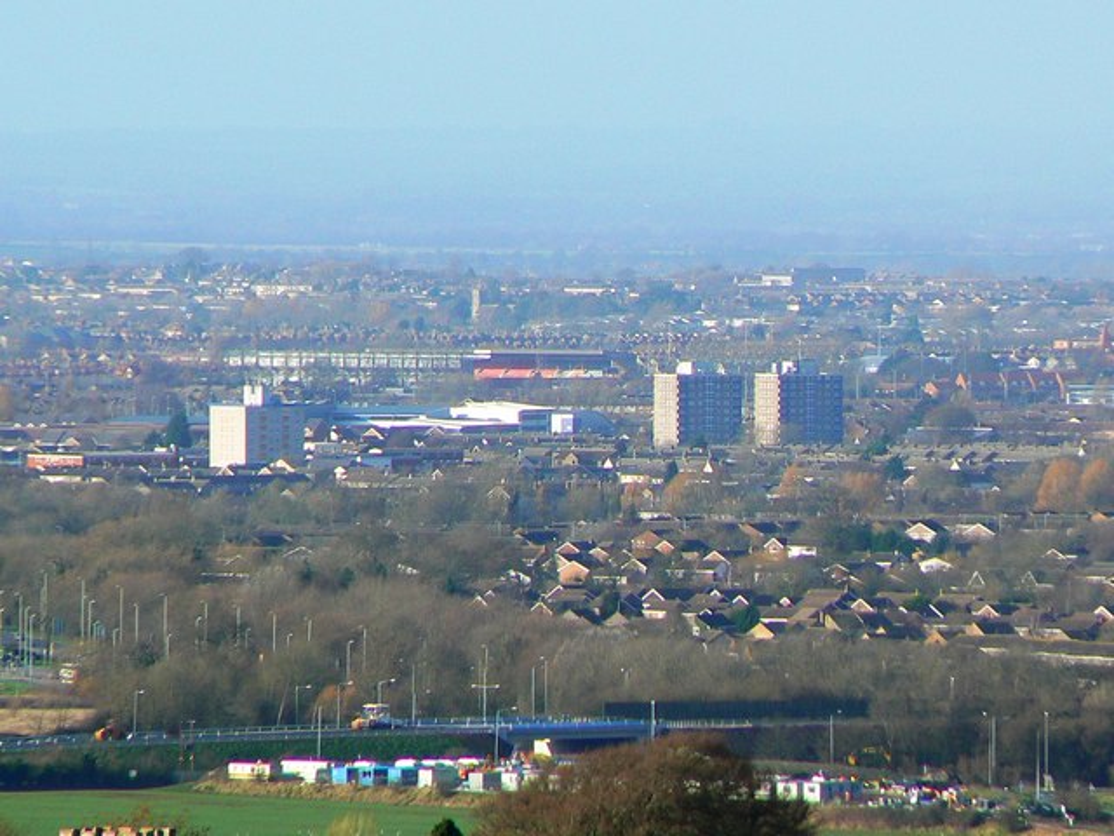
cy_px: 418
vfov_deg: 2.5
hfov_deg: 3.3
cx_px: 557
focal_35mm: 594
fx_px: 19116
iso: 80
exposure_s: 1/400
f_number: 5.6
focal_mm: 72
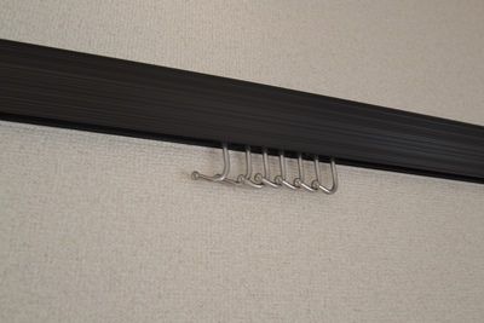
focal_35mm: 32
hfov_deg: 59.5
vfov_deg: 41.7
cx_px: 242
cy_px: 162
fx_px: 424
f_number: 4.5
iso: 100
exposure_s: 1/15
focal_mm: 21
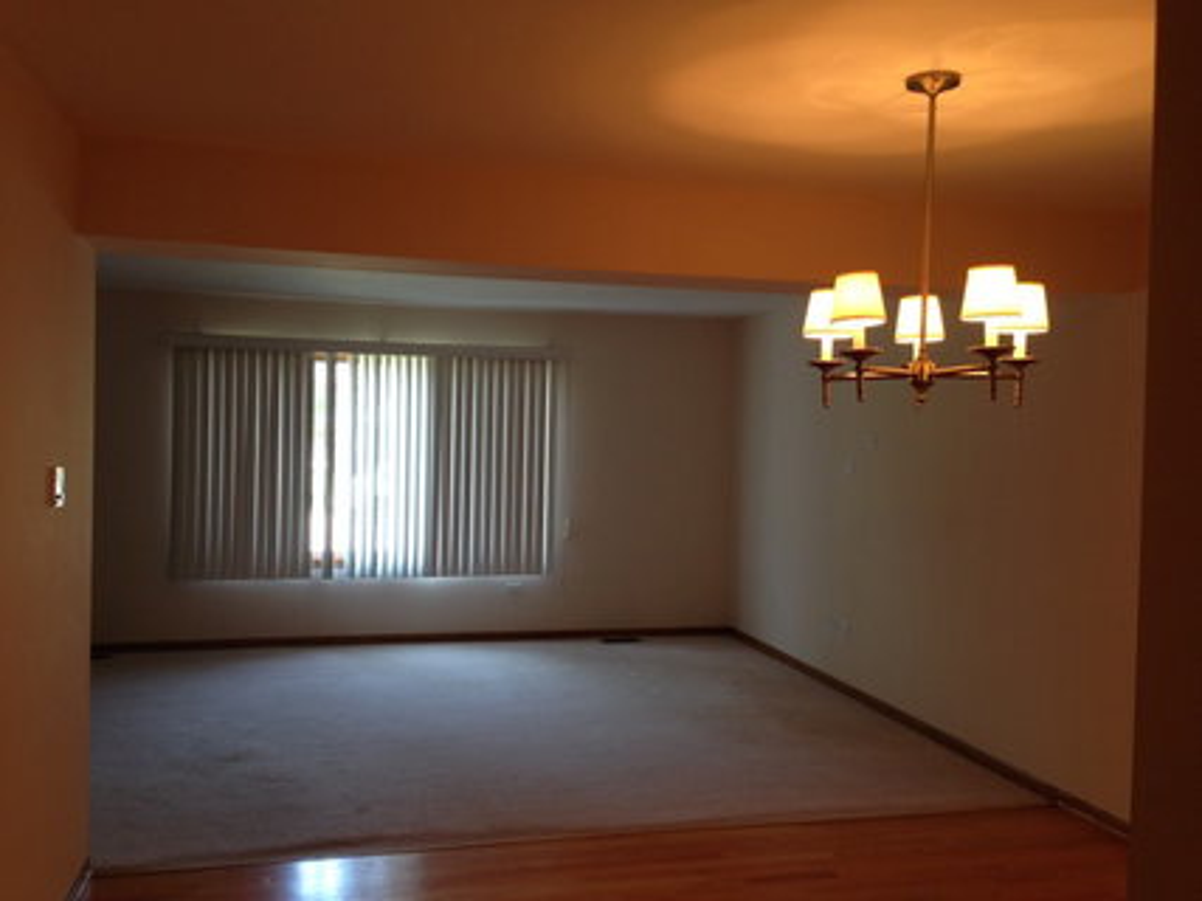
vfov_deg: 42.9
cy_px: 450
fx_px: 1146
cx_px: 601
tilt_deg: -0.7
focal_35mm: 33
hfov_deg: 55.4
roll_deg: -2.5
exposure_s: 1/20
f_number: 2.4
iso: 50
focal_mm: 4.12
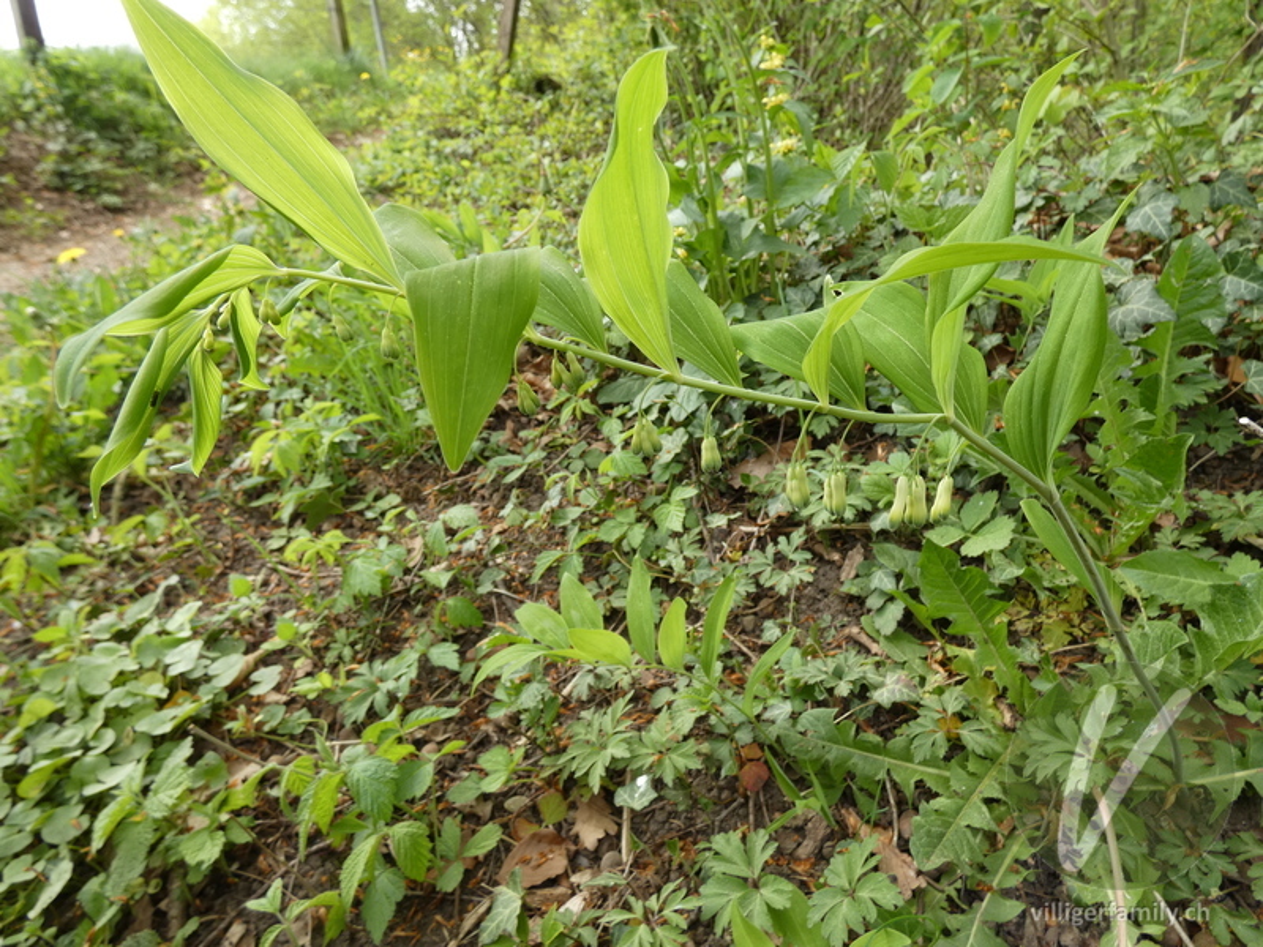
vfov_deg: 66.0
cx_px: 632
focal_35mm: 20
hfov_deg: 81.7
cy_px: 474
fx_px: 730
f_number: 3.2
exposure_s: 1/125
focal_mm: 3.6
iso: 80
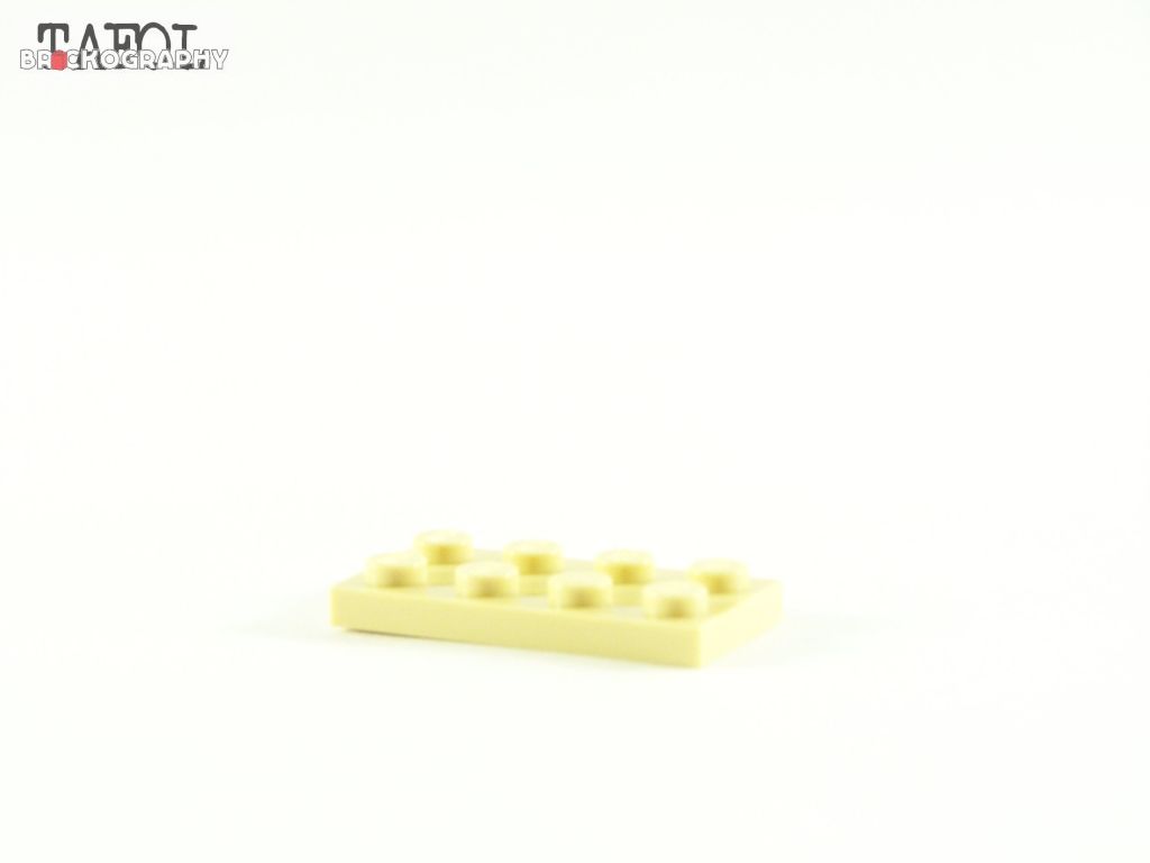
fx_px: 4252
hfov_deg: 15.4
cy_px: 432
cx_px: 575
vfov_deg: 11.6
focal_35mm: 128
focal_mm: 21.2
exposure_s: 1/60
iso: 400
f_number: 4
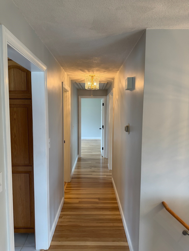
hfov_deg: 56.8
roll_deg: -0.8
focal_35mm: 24
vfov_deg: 71.6
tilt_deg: -5.2
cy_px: 126
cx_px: 94
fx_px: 175
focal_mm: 6.76
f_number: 1.78
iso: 160
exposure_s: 1/120
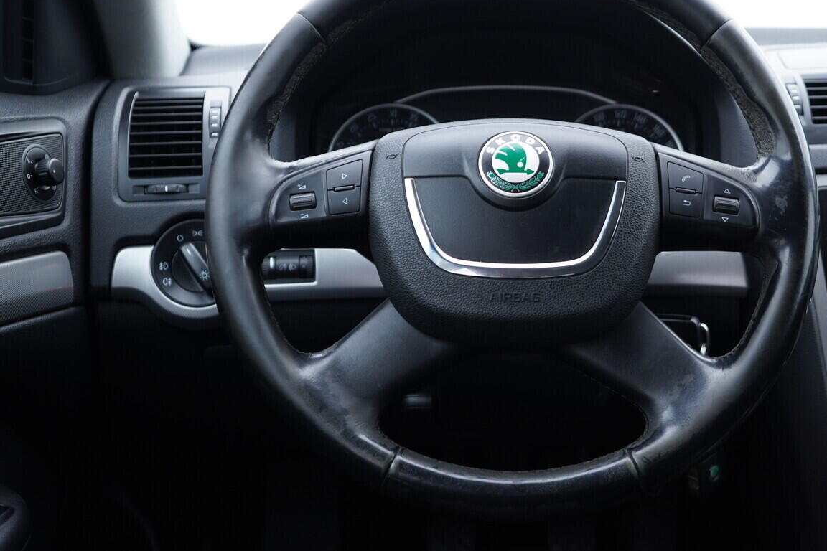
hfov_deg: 43.3
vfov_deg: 29.8
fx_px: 1034
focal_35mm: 45
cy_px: 234
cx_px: 505
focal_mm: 24
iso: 250
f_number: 2.8
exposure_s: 1/40
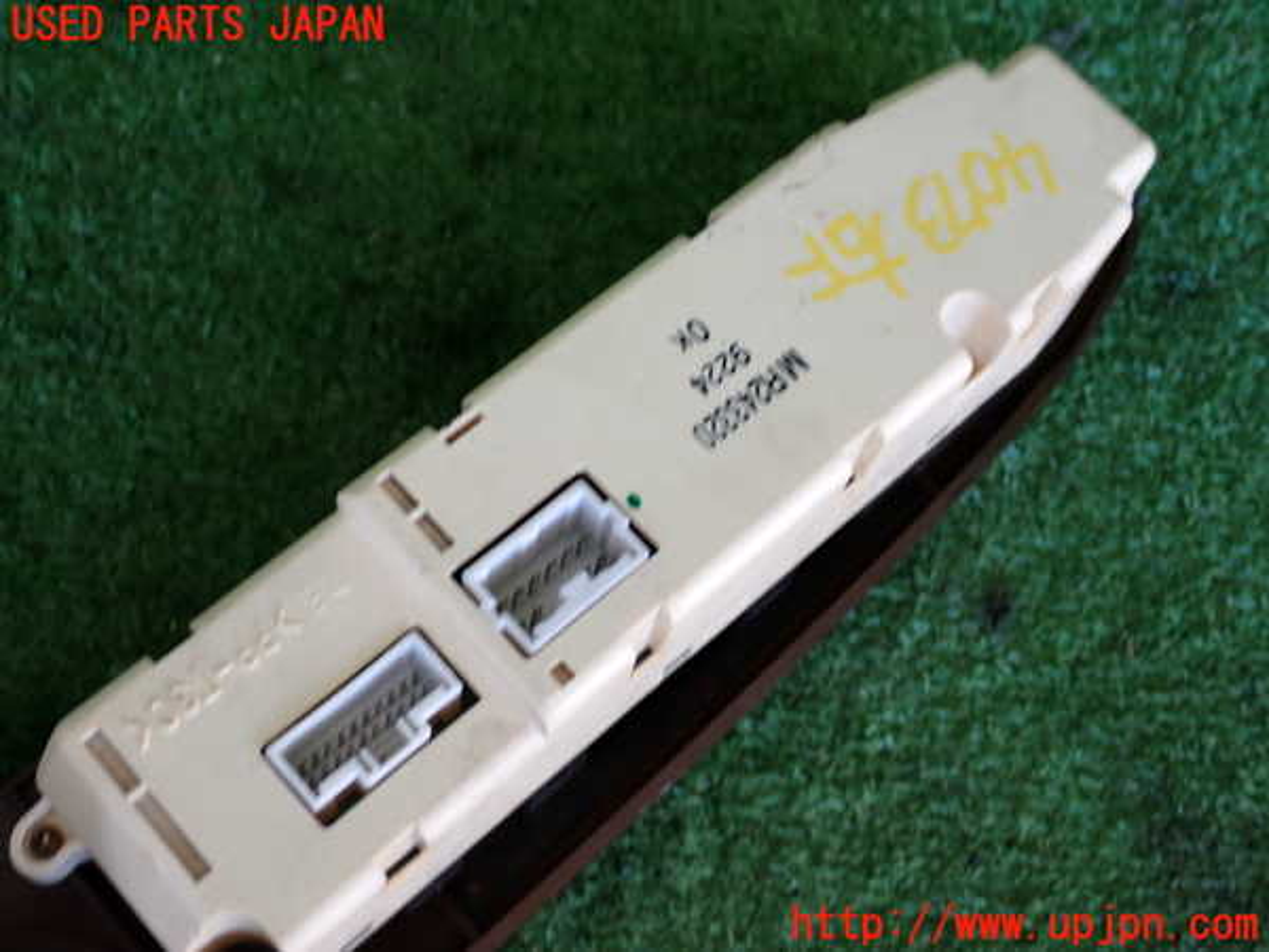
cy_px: 476
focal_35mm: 47
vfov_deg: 30.9
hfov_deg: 40.4
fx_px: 1723
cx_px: 634
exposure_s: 1/50
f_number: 3.1
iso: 200
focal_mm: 8.4
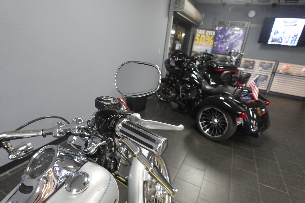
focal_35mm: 20
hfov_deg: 84.0
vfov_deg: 61.9
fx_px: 169
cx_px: 152
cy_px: 102
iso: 800
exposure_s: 1/80
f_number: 2
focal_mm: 7.6
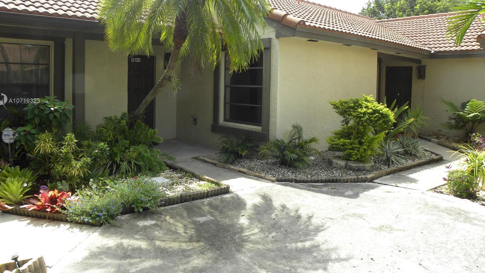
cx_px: 239
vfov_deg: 39.9
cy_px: 101
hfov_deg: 66.1
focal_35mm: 29
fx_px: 373
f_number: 4.5
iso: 64
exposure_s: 1/164
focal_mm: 4.6
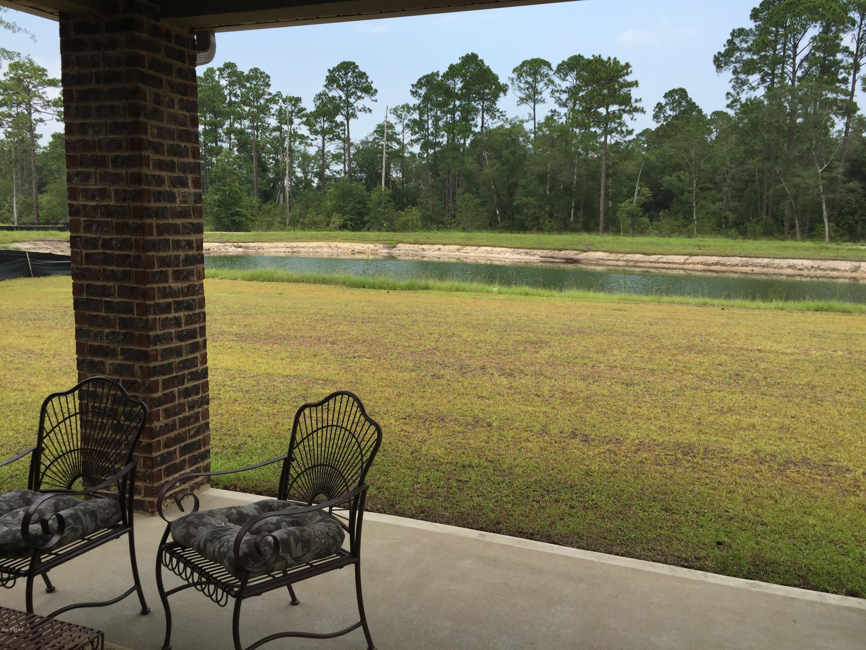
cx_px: 433
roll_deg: -1.9
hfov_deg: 61.7
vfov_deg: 48.2
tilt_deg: -8.1
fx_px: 726
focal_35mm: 29
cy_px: 325
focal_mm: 4.15
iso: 32
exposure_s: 1/1041
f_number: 2.2
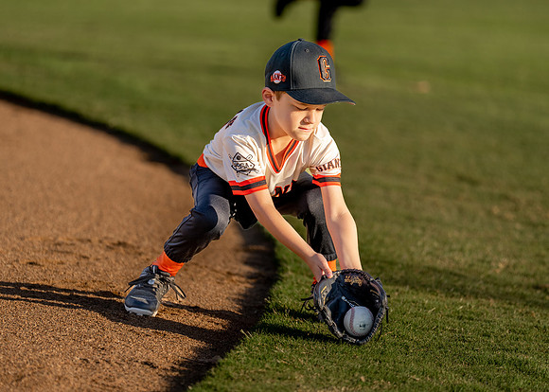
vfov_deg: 5.1
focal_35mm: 281
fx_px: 4375
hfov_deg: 7.2
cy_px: 200
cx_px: 268
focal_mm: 200
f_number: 2.8
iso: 100
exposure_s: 1/1600
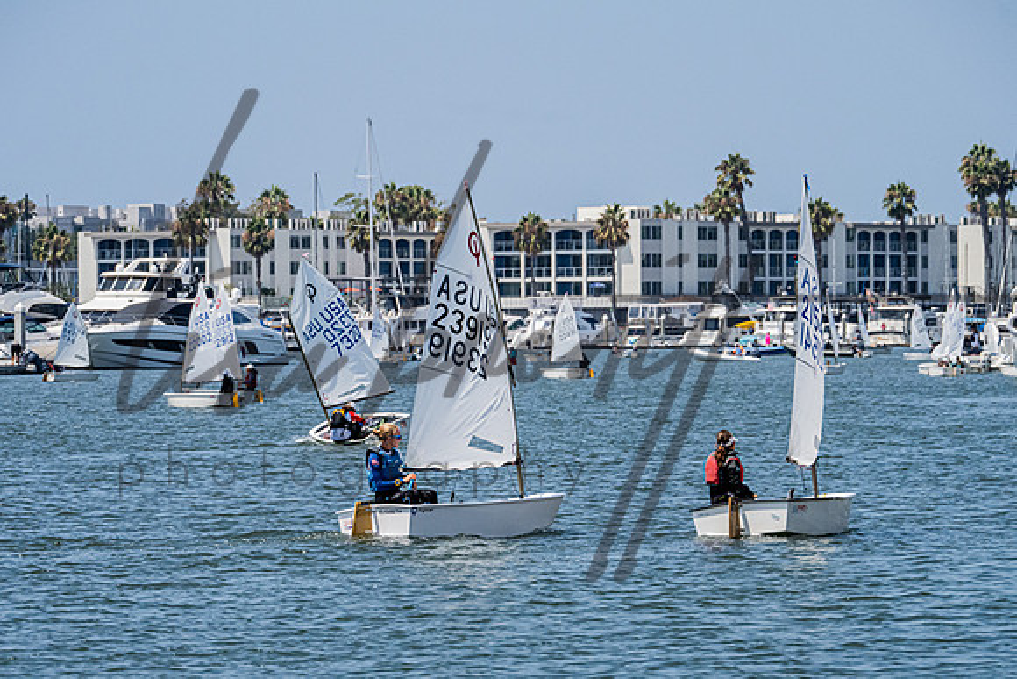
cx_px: 503
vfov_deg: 6.8
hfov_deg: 10.1
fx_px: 5738
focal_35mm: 203
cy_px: 453
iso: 1000
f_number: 7.1
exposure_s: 1/5000
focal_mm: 150
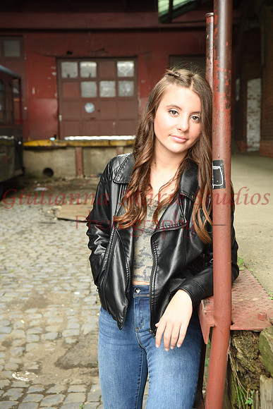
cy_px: 204
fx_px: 625
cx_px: 136
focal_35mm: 55
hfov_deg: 24.6
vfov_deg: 36.2
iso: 500
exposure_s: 1/60
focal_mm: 55
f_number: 6.3
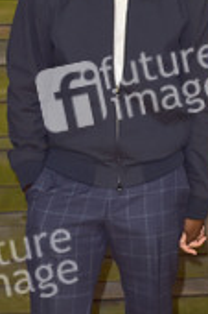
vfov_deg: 20.6
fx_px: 860
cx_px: 185
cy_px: 181
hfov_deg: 13.7
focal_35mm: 99
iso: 320
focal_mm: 42
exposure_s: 1/250
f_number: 7.1
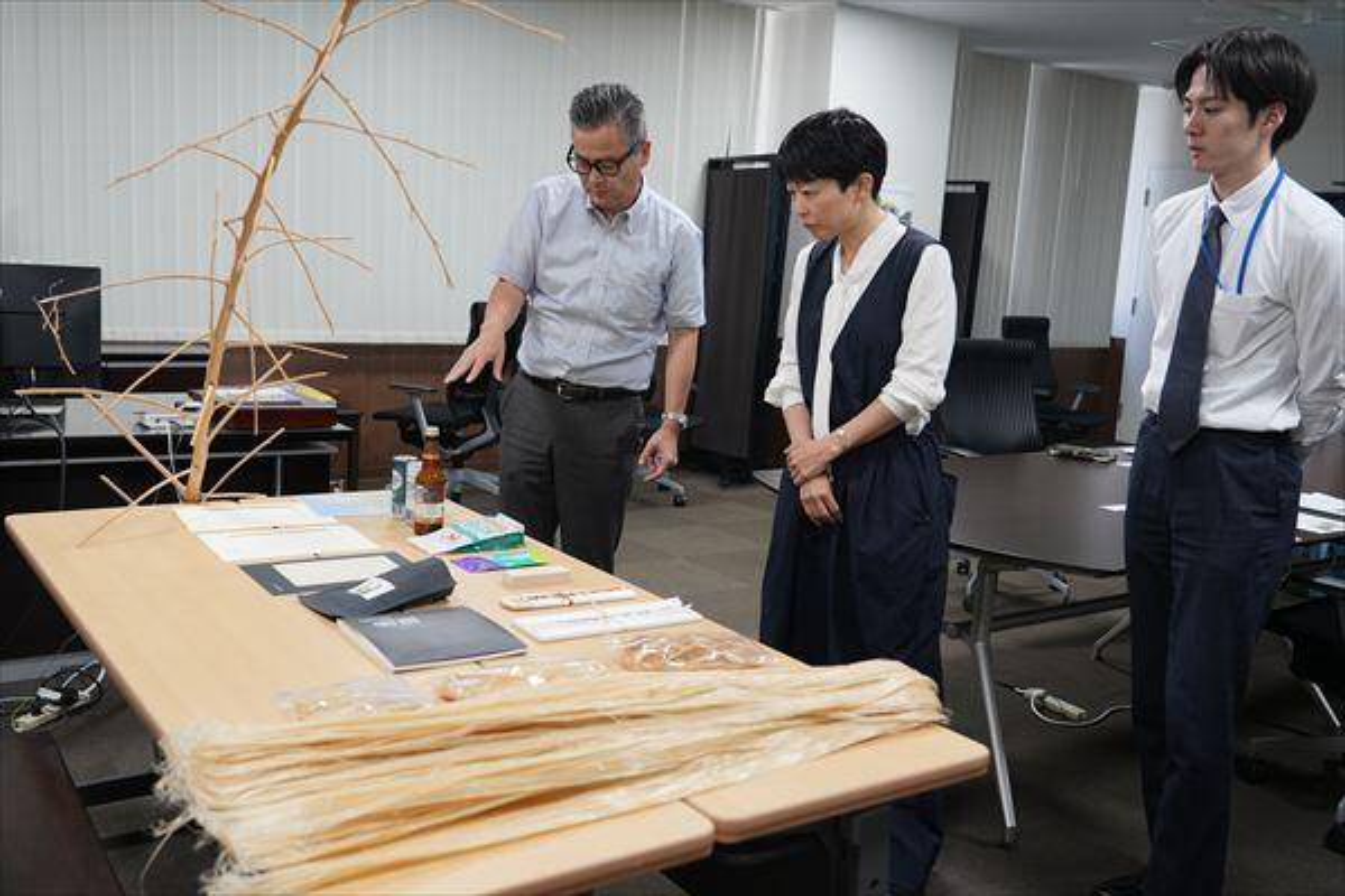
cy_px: 448
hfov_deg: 57.2
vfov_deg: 40.0
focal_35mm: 33
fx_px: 1233
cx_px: 672
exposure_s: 1/40
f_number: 4.5
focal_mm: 33
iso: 200
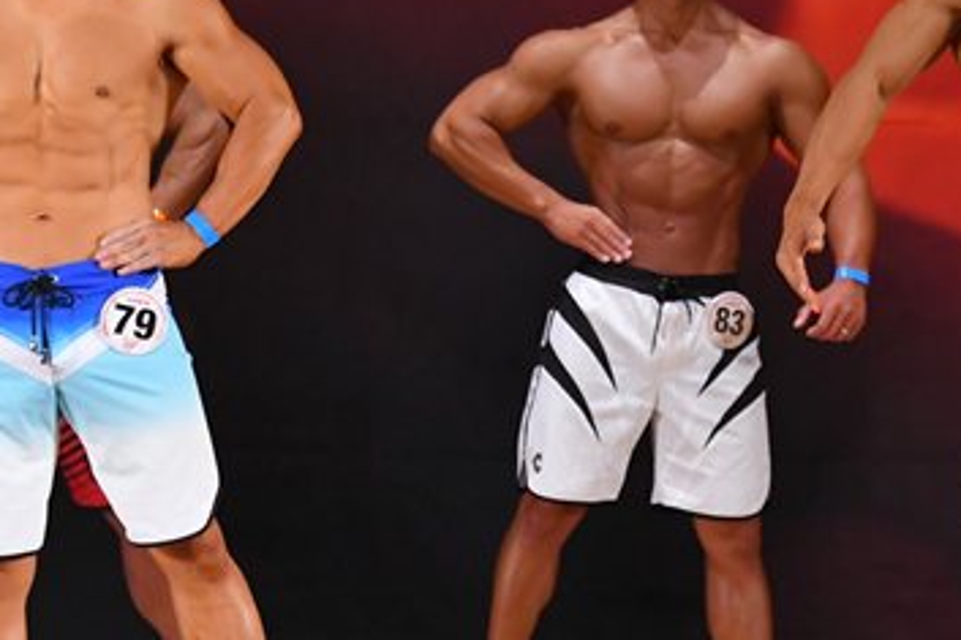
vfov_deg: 2.8
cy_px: 319
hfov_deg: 4.2
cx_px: 510
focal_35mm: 494
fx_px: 13180
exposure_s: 1/400
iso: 3200
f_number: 5.6
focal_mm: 150
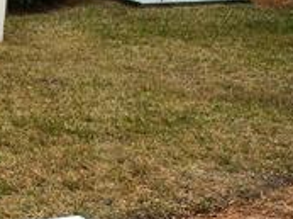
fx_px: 726
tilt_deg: -22.1
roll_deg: -2.6
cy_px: 171
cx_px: -51
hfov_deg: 21.3
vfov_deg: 17.0
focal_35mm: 86
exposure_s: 1/912
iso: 32
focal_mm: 4.15
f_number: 2.2
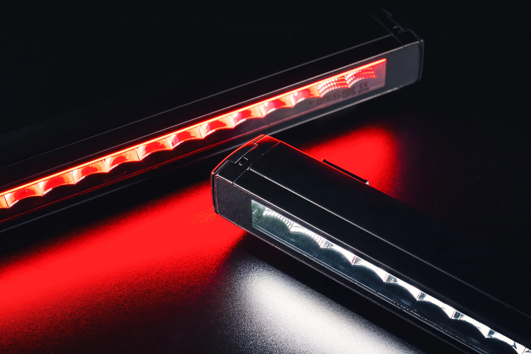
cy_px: 177
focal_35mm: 70
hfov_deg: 28.8
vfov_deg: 19.5
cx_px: 266
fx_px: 1032
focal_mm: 70
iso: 250
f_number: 6.3
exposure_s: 1/25
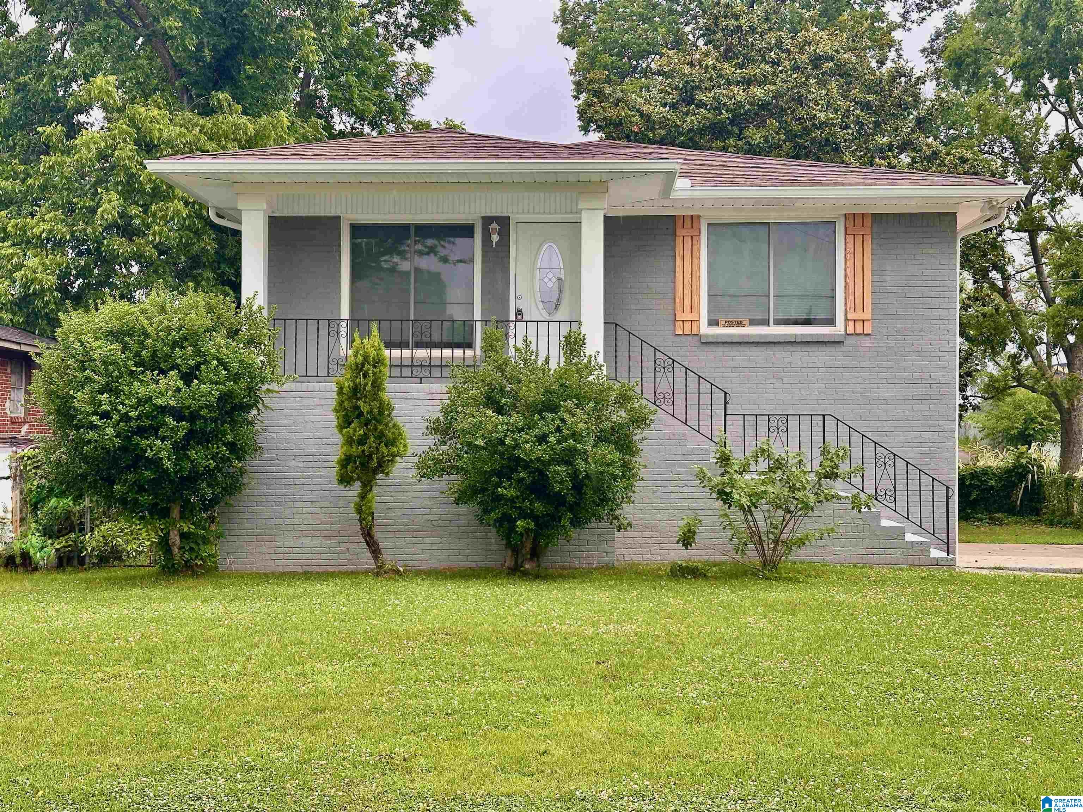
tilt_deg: +2.6
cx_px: 542
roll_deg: +0.0
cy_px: 406
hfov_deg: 39.7
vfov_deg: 30.3
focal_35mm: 48
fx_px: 1502
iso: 64
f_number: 1.78
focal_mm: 6.86
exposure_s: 1/236
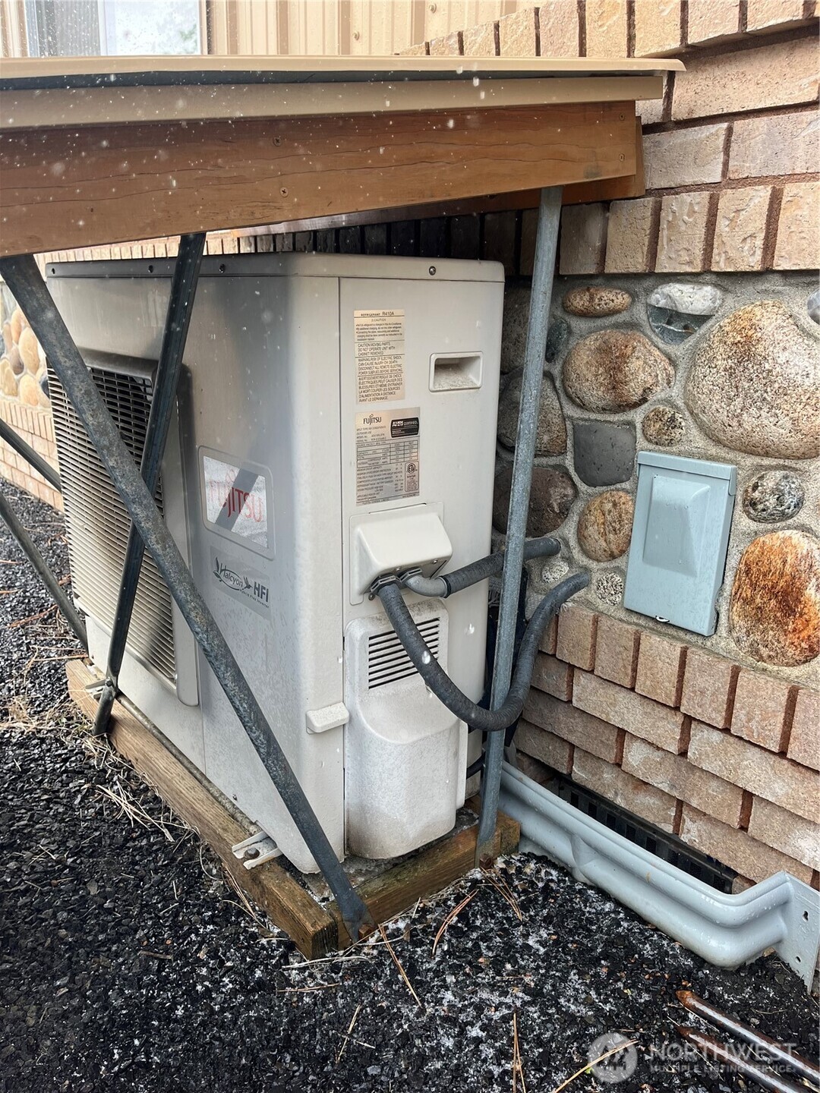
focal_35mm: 26
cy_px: 546
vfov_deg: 67.3
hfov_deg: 53.1
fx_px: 821
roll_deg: -0.7
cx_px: 410
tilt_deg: -15.4
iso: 50
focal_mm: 5.1
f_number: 1.6
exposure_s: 1/422
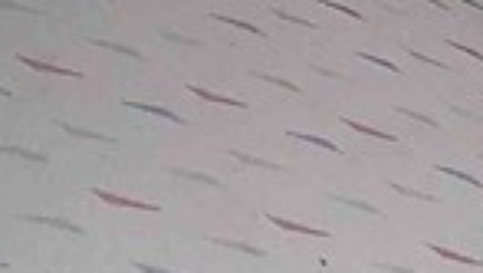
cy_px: -395
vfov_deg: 5.0
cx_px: 756
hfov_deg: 8.9
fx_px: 3012
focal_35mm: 235
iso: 40
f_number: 2.2
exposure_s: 1/138
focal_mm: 3.3
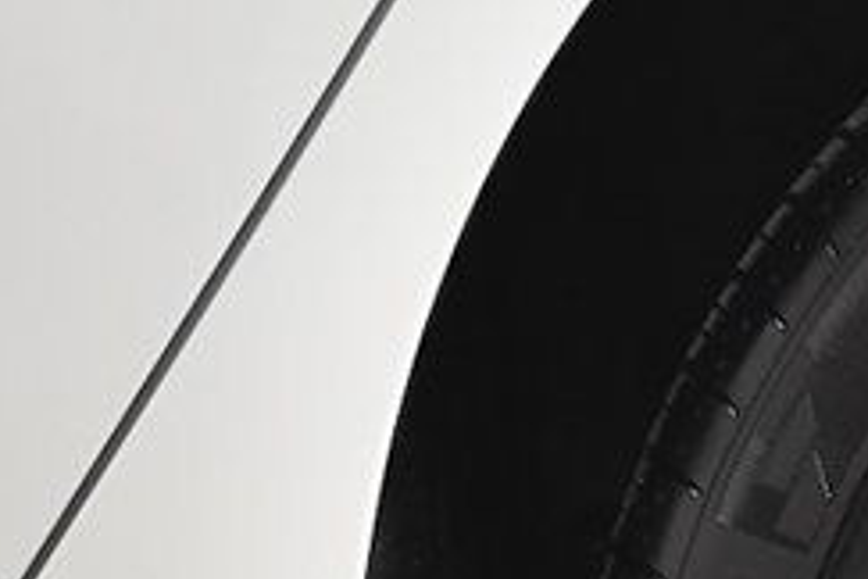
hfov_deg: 9.0
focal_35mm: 215
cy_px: 927
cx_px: 1757
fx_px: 5183
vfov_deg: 6.3
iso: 2000
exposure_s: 1/320
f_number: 5.6
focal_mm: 34
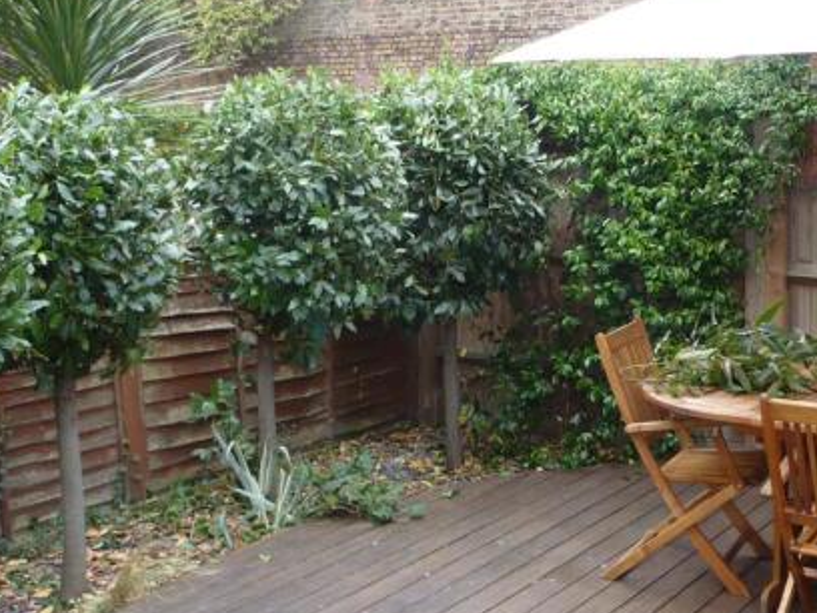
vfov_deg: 29.0
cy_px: 217
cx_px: 538
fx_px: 1180
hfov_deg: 37.8
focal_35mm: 50
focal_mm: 5.8
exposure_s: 1/125
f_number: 2.8
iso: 100
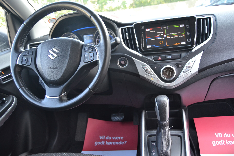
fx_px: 175
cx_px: 117
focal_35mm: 27
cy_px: 78
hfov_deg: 67.4
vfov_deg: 47.9
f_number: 3.5
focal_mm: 18
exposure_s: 1/60
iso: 400
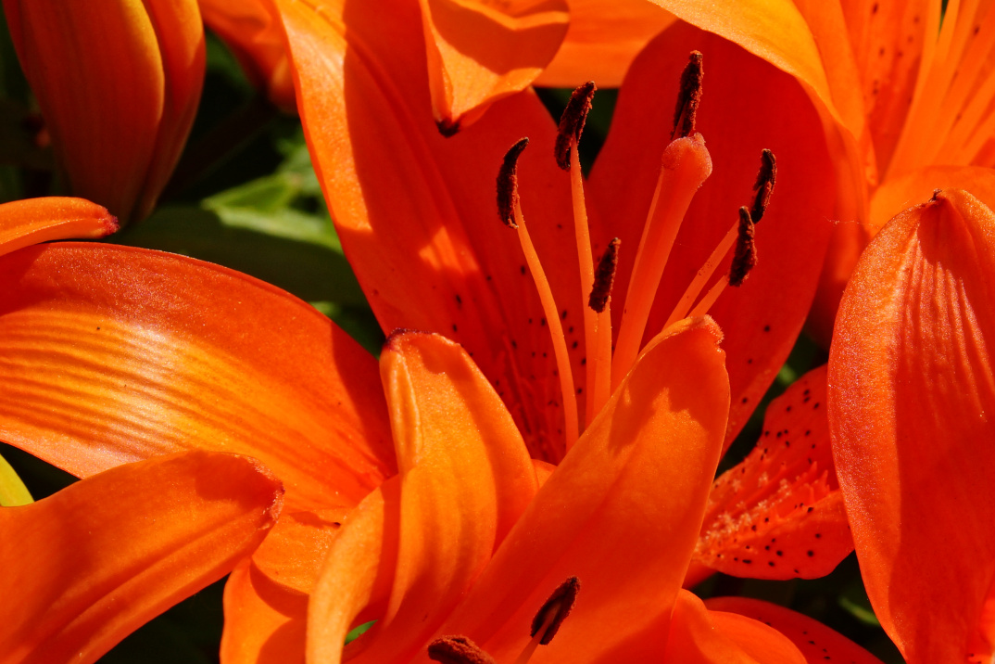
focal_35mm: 143
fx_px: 3952
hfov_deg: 14.3
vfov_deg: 9.6
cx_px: 682
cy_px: 544
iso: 100
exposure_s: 1/320
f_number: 10
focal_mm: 50
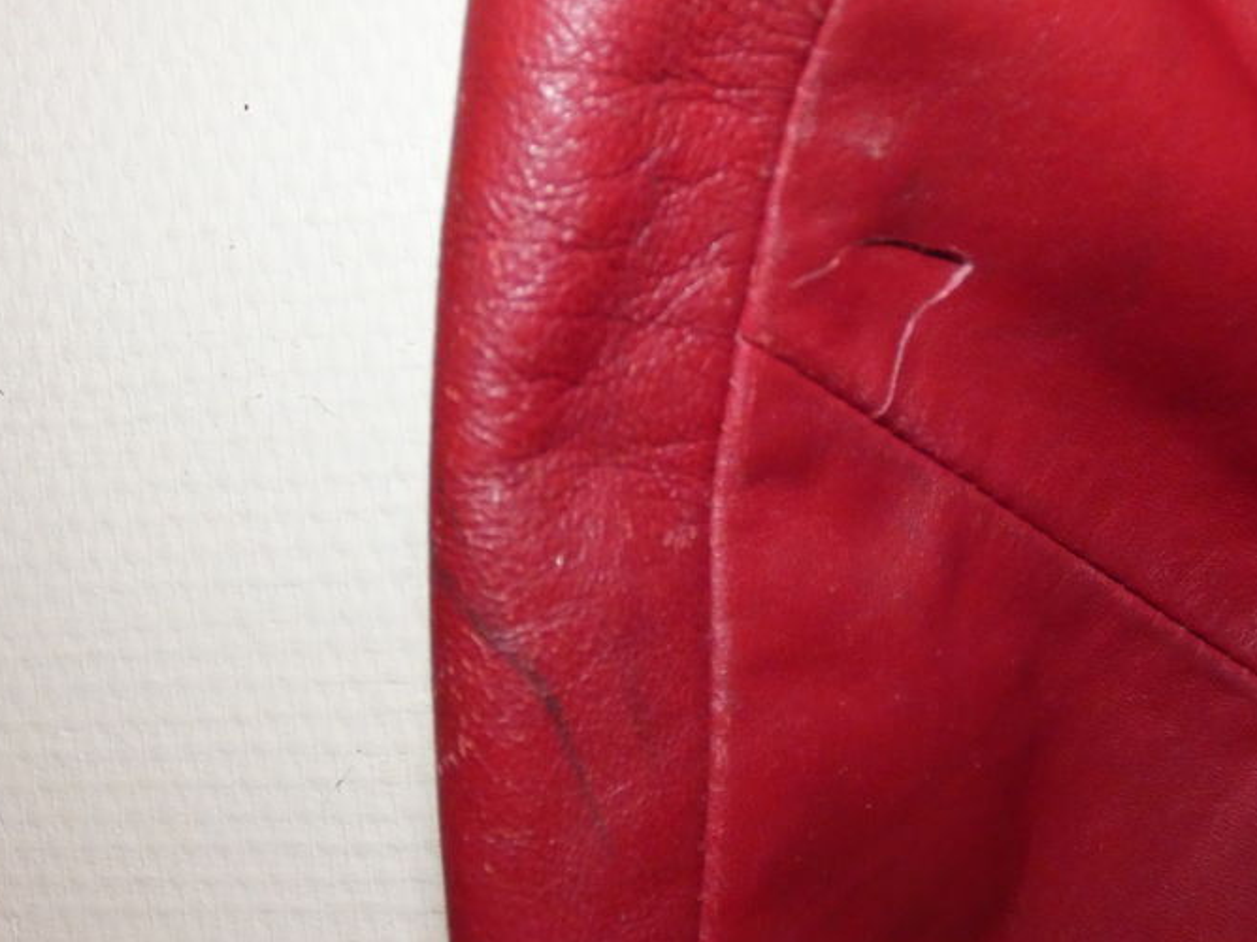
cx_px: 795
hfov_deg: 41.7
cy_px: 462
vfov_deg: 32.2
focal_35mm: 45
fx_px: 1634
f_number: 3.3
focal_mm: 5.3
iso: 800
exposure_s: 1/60
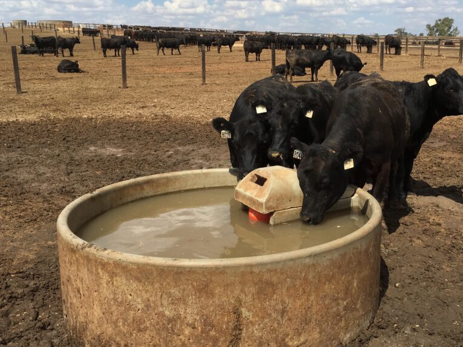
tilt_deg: -11.7
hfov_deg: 47.4
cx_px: 291
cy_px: 148
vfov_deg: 36.8
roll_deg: -0.2
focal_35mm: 39
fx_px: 522
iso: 25
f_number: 2.2
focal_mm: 4.15
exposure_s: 1/2404
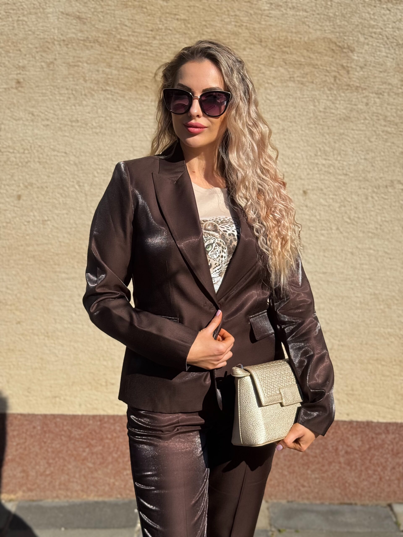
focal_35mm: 48
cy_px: 268
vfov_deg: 39.7
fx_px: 745
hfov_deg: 30.3
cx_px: 202
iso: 64
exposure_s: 1/7937
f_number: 1.78
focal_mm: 6.76
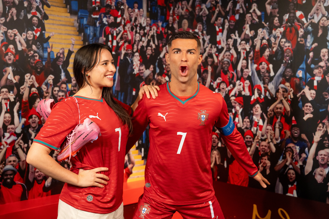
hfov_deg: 39.6
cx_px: 164
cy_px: 110
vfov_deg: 27.0
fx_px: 457
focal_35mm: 50
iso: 1250
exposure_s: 1/200
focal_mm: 50
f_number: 3.2
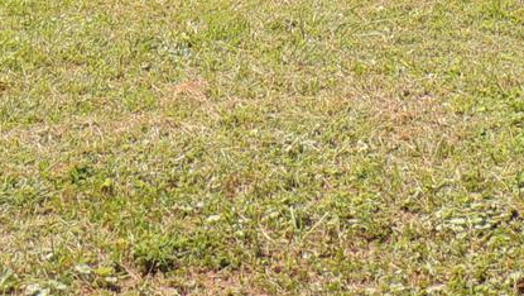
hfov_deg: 10.0
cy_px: -597
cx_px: 58
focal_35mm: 215
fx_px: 2989
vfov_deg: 5.3
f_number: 3.3
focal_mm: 7.1
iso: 100
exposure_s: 1/500
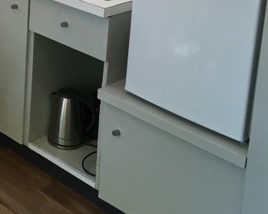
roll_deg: -1.5
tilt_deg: -13.7
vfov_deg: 17.5
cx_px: -32
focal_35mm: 83
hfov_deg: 21.7
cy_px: -50
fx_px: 658
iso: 40
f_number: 2.2
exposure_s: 1/33
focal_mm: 4.15
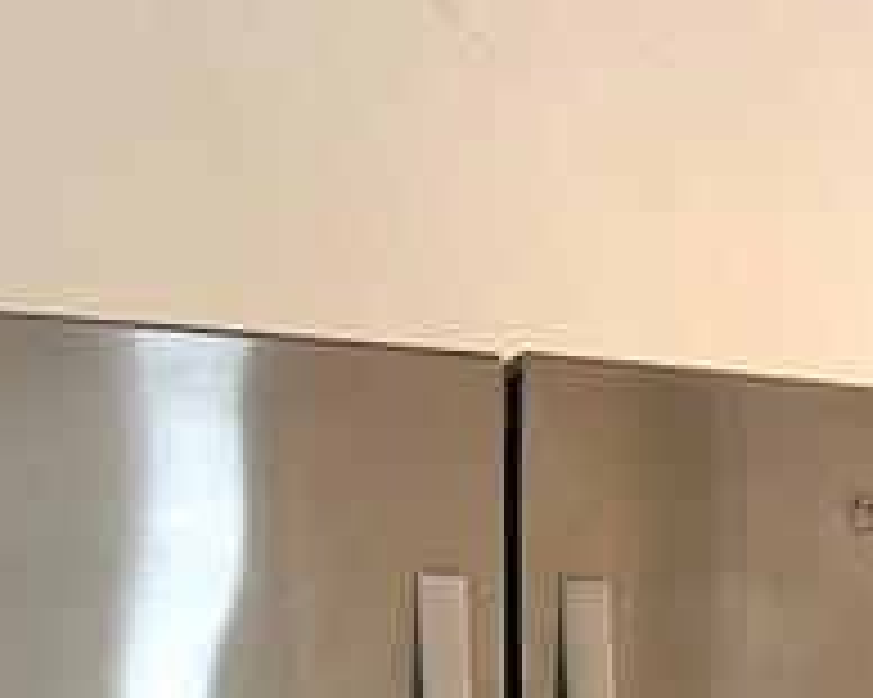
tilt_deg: -5.9
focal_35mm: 134
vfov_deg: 10.6
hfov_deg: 14.2
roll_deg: +0.1
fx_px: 3460
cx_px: 819
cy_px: 1364
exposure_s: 1/60
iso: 64
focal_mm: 5.7
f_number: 1.5
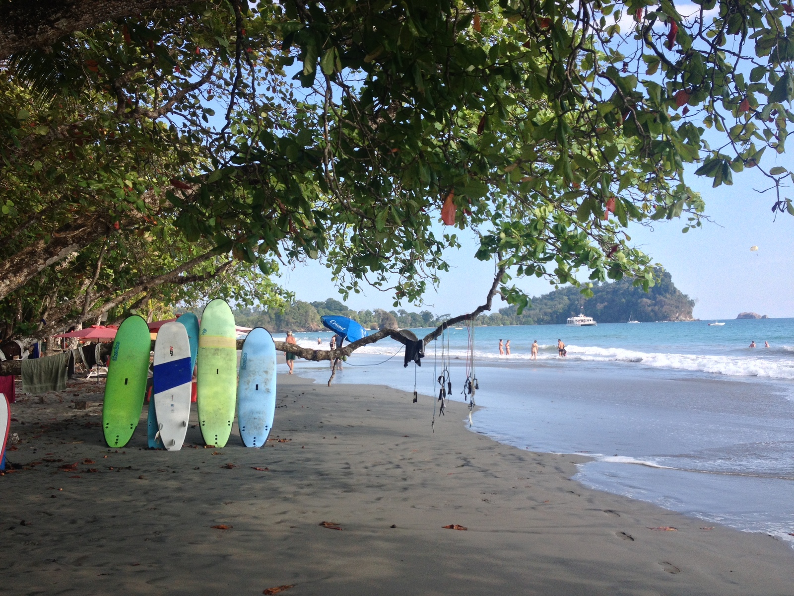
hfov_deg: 52.6
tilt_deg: -1.1
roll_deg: +2.2
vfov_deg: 40.7
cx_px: 397
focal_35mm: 35
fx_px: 803
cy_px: 298
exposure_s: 1/1022
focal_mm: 4.28
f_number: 2.4
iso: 50
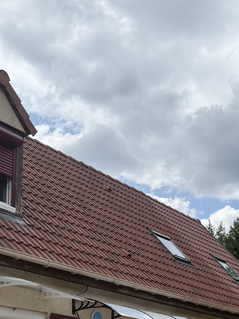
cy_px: 370
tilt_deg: +3.0
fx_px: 571
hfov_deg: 23.2
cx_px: 198
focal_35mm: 62
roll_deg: -0.3
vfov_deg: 27.8
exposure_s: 1/5714
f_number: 1.78
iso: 80
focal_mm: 6.76
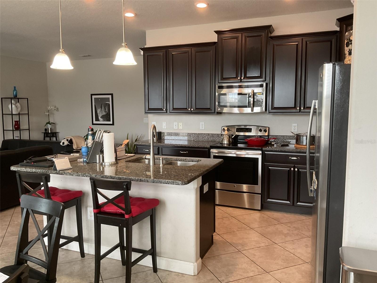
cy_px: 142
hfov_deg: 61.7
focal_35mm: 29
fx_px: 316
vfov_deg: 48.2
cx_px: 188
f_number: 1.8
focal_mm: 3
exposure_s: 1/60
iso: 80
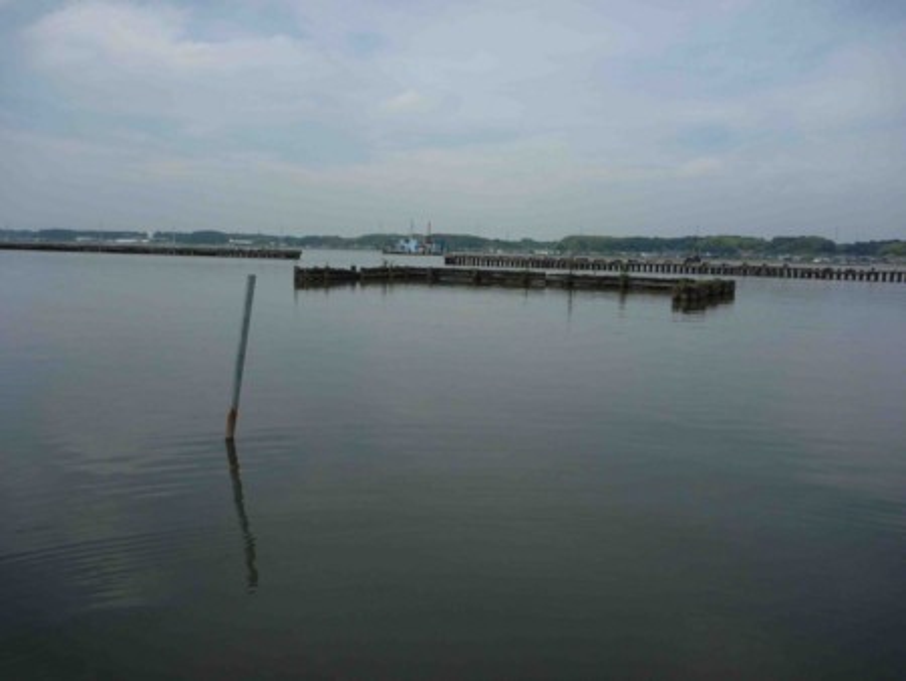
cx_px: 453
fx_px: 733
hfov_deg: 63.4
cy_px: 340
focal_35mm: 28
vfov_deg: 49.8
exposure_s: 1/200
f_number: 10
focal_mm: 4.9
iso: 80
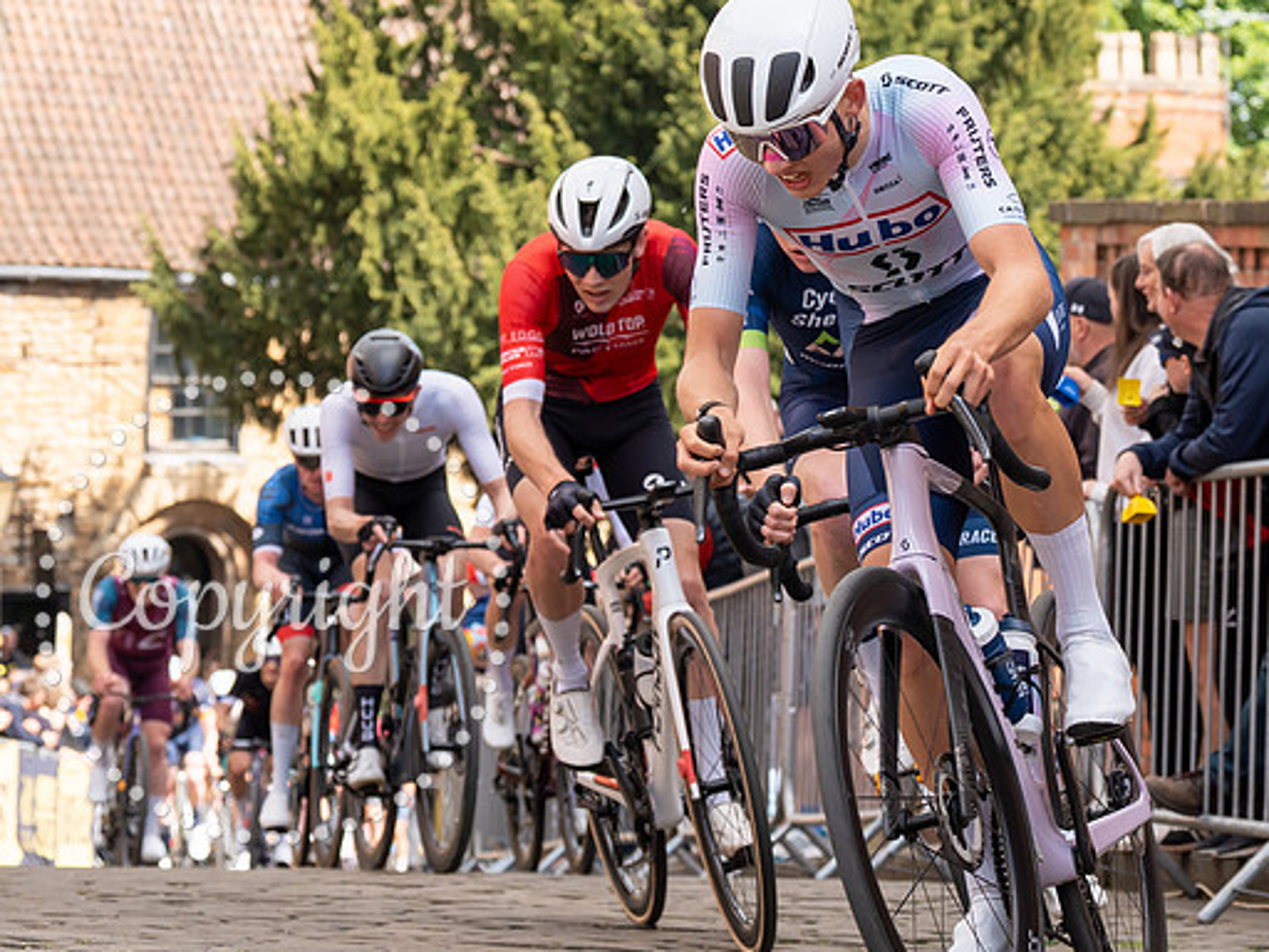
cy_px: 7
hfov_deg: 13.0
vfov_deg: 9.8
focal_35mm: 151
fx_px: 5536
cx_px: 951
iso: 320
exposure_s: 1/1000
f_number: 5
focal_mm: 70
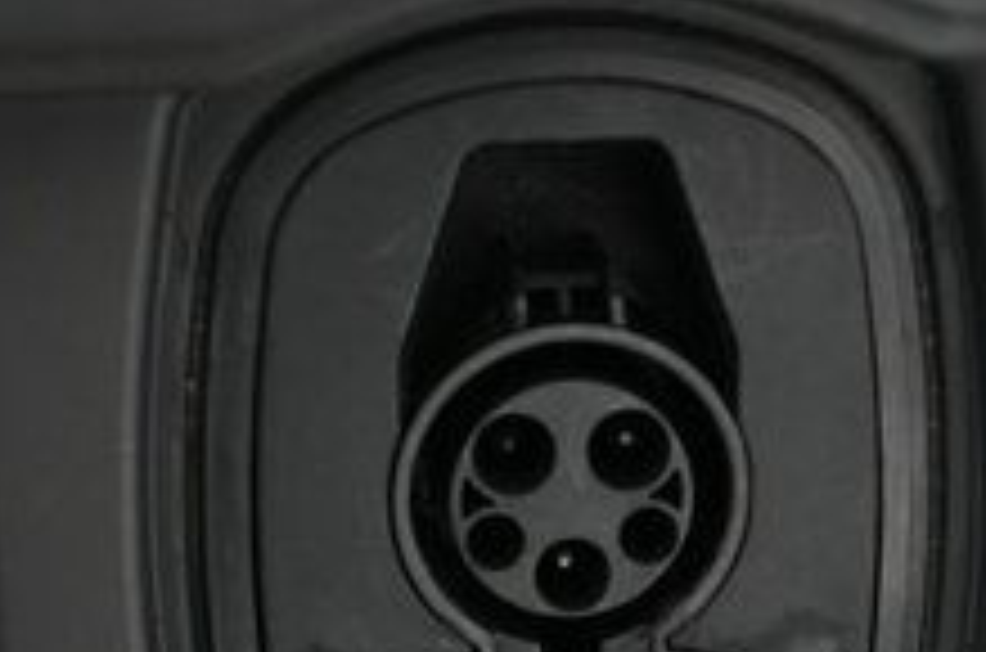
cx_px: 495
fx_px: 2241
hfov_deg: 24.8
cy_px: 630
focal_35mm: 82
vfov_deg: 16.3
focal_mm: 28
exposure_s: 1/250
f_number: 2.8
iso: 4000
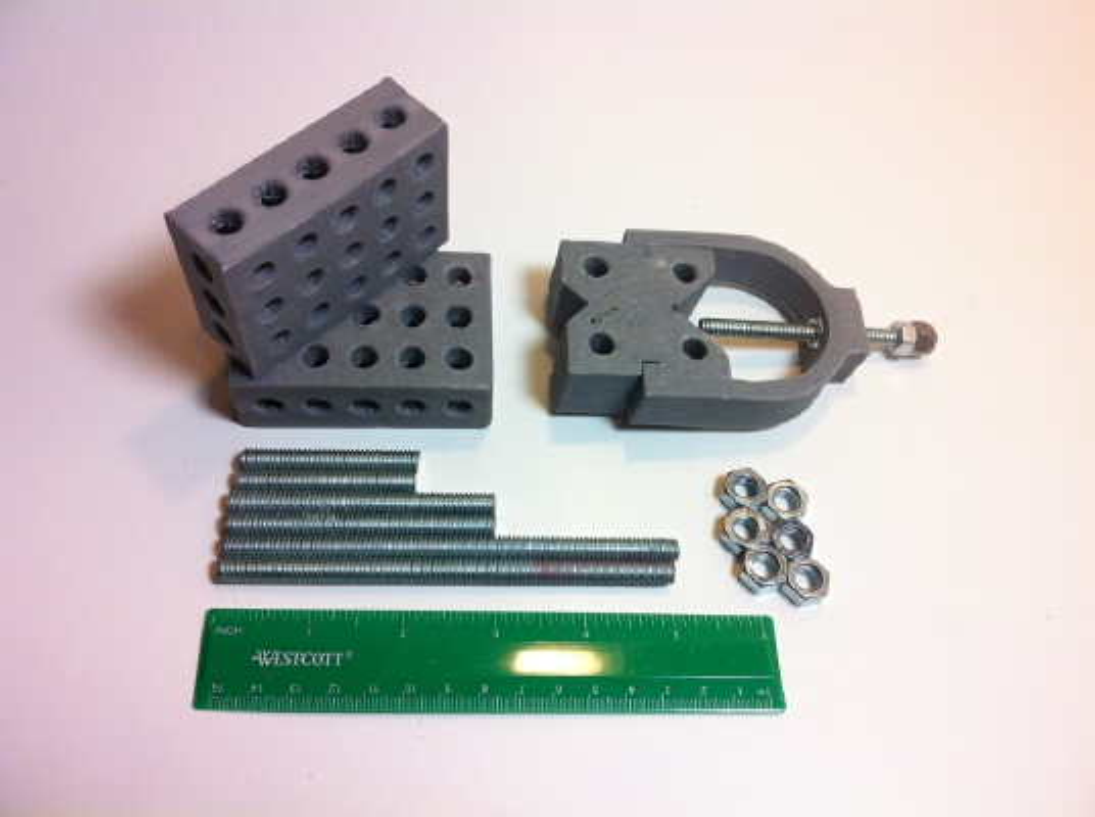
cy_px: 408
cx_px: 548
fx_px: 1105
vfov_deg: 40.6
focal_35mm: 35
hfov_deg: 52.7
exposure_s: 1/120
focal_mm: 3.85
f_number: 2.8
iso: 100
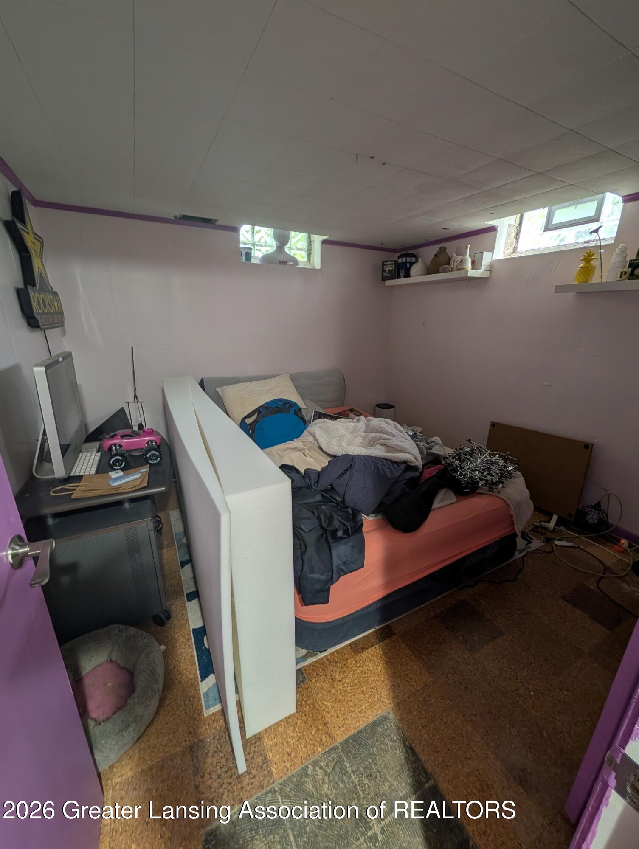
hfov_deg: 94.6
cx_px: 320
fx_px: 295
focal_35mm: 12
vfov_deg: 110.5
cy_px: 424
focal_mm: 2.02
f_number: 1.7
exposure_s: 1/30
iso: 46
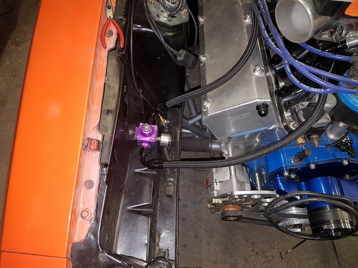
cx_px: 179
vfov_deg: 53.0
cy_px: 134
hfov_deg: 67.3
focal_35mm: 26
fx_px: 269
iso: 160
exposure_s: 1/27
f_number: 1.7
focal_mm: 4.2
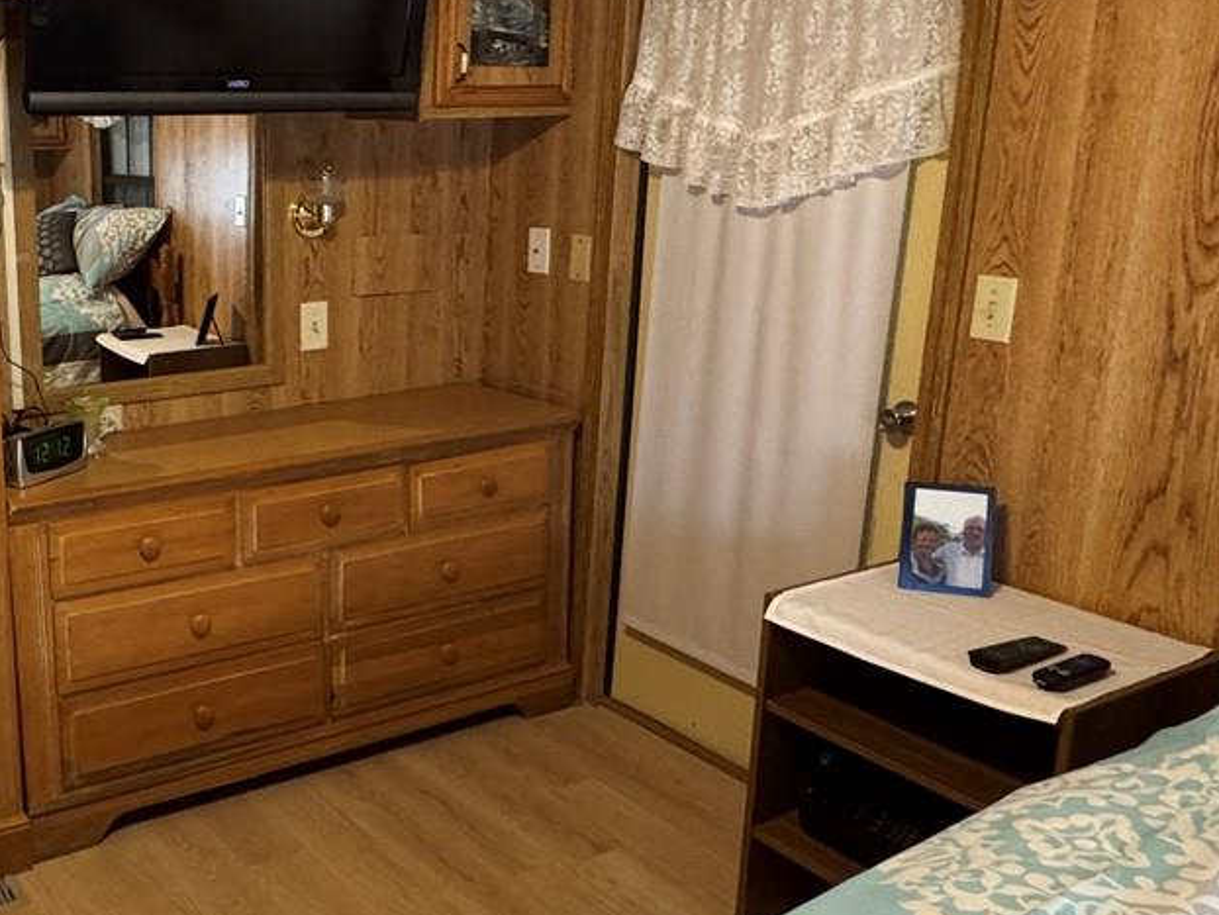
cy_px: 411
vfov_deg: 39.6
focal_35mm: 36
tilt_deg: -13.5
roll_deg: -0.1
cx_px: 200
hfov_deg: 47.7
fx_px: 1268
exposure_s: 1/60
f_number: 2.2
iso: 640
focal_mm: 2.22
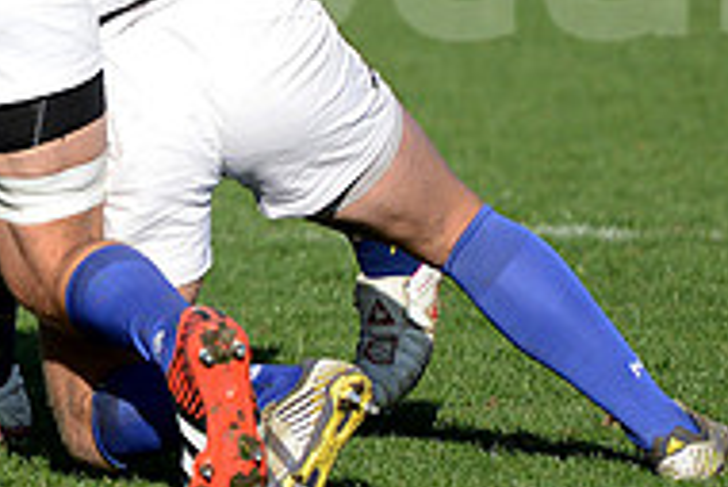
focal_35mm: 611
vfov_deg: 2.3
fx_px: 12365
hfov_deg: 3.4
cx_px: -115
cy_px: -90
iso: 250
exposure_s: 1/2000
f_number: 2.8
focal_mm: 200
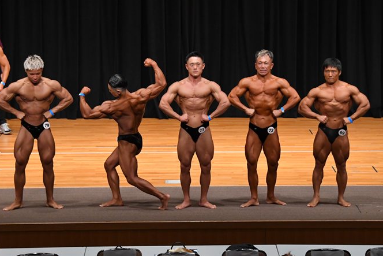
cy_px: 109
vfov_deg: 8.5
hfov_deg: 12.8
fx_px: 1713
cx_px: 198
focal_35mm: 161
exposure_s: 1/400
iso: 4000
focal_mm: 92
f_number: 5.6
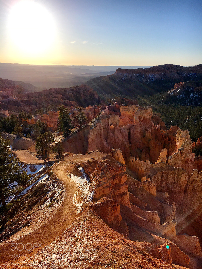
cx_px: 101
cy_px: 134
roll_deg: +0.8
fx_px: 226
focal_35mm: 29
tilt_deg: -17.5
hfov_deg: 48.2
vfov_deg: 61.7
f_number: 2.2
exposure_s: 1/2481
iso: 25
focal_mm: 4.15
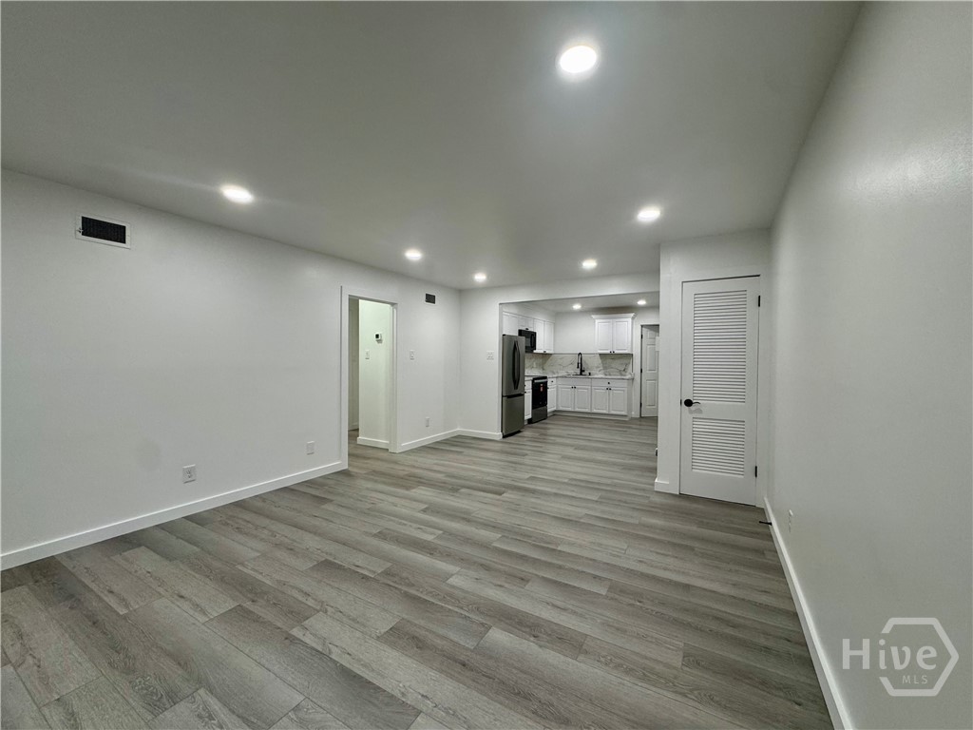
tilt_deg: -1.2
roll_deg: -0.5
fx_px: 394
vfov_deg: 85.7
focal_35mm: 14
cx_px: 486
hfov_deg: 102.1
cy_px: 365
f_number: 2.2
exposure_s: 1/120
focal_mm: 2.22
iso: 160
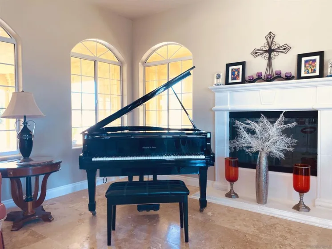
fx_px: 249
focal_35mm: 26
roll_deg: +0.3
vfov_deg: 53.1
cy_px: 124
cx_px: 166
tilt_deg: -2.6
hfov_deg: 67.3
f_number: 1.8
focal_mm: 4.25
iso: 125
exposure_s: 1/118
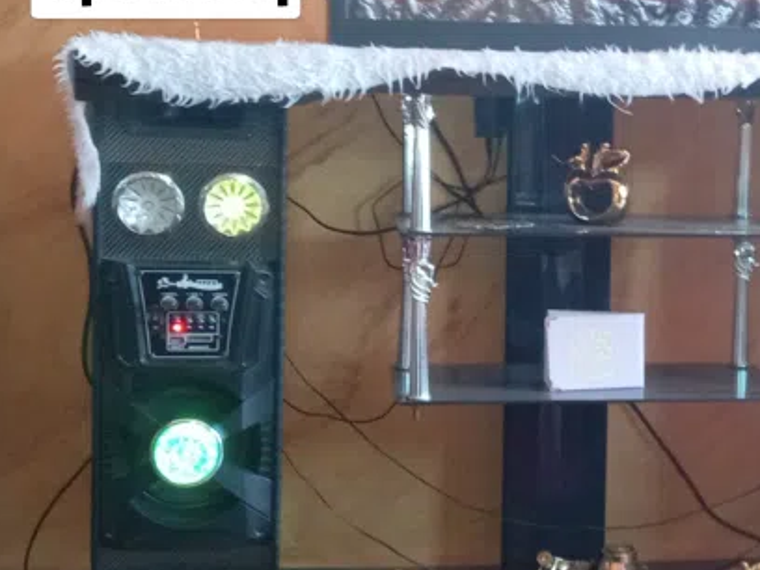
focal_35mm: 80
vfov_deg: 18.4
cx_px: 581
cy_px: 287
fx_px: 1756
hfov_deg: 24.1
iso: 1568
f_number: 1.8
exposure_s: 1/20
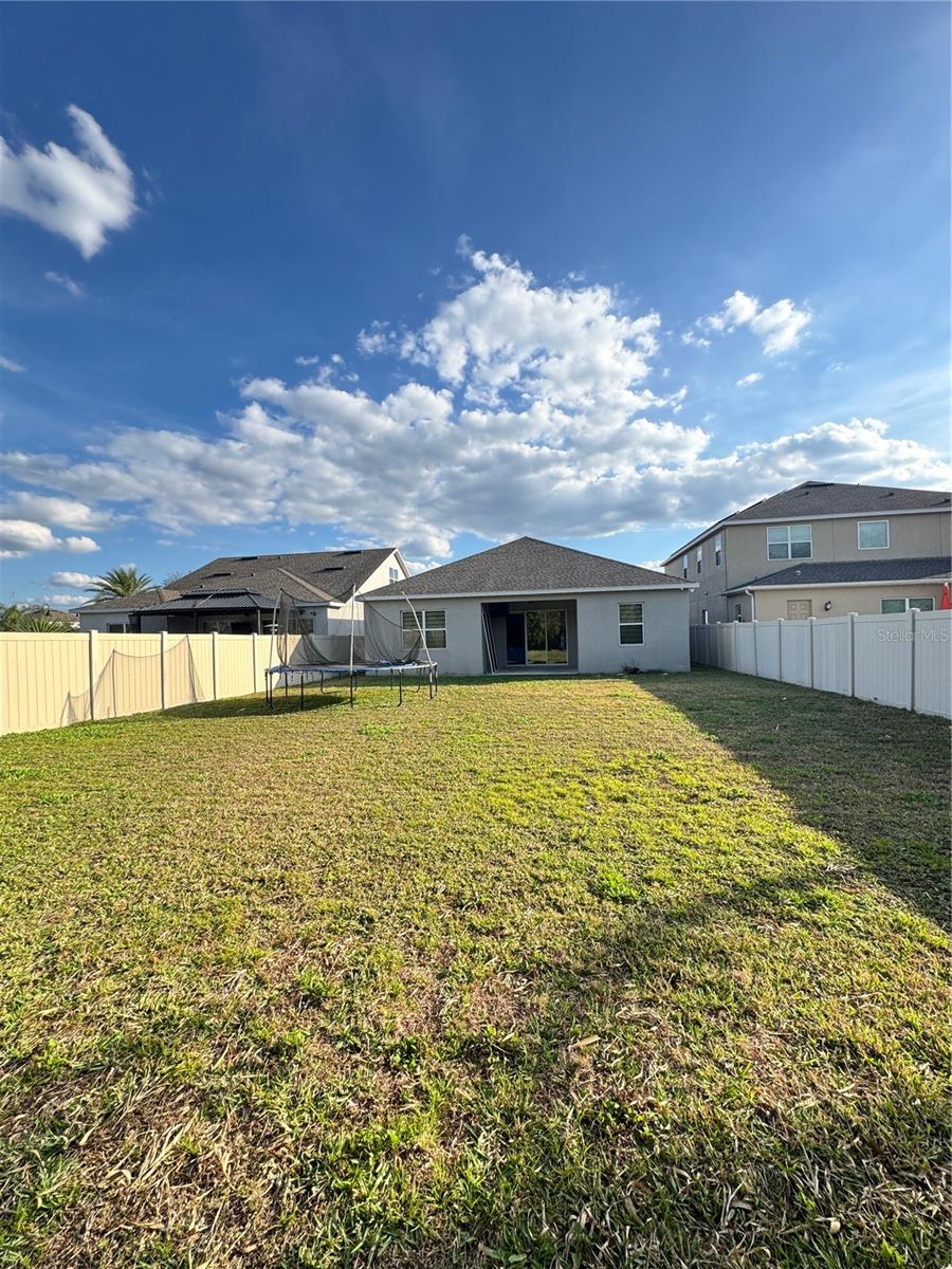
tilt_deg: +0.4
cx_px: 476
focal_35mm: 14
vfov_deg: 102.1
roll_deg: +1.6
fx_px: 513
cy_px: 634
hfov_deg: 85.7
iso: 40
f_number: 2.2
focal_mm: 2.22
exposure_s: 1/421
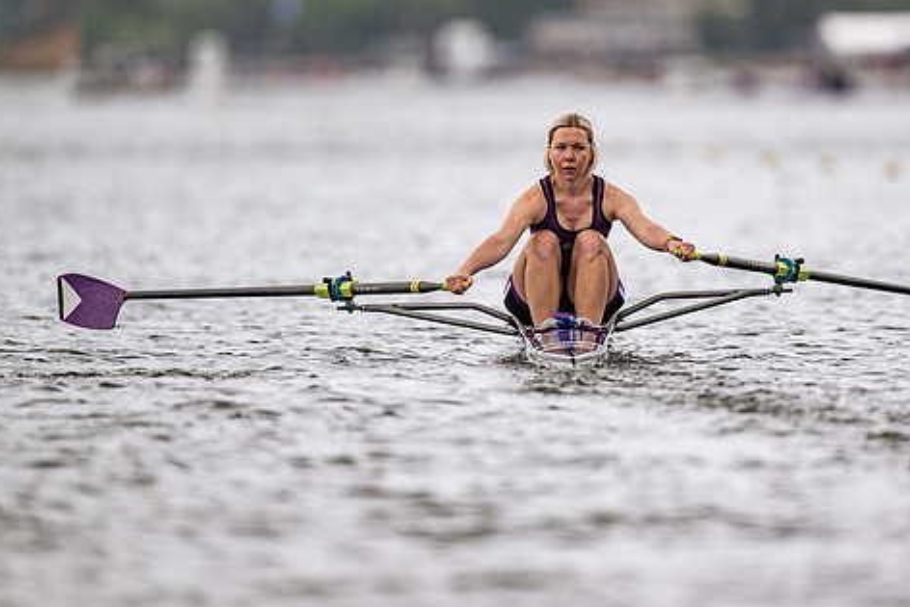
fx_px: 18660
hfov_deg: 2.8
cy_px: 263
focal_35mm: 738
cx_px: 548
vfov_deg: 1.9
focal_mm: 600
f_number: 4
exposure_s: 1/2500
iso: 360
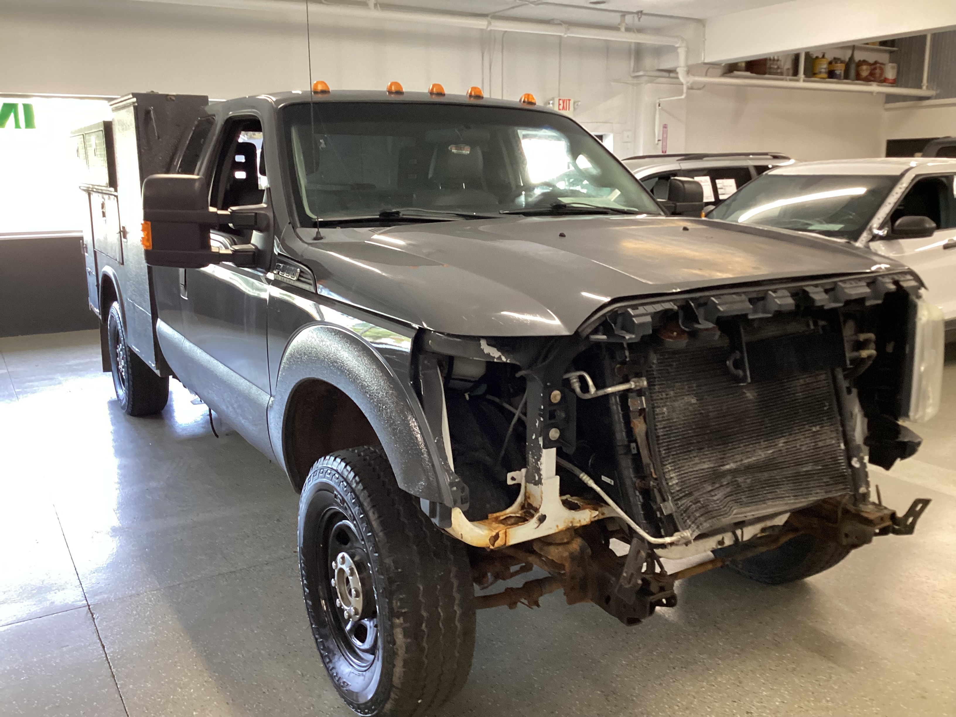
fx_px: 856
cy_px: 358
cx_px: 478
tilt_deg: -13.3
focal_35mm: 31
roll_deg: +1.1
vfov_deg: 45.4
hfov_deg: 58.4
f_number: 2.4
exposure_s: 1/60
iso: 250
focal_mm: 3.3
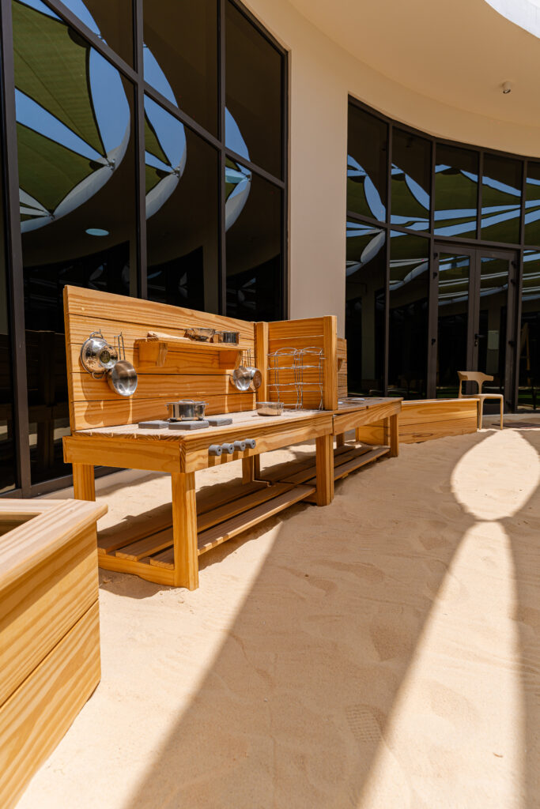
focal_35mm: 20
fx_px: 450
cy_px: 404
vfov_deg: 84.0
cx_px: 270
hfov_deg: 61.9
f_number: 5.6
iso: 100
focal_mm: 20
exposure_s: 1/320
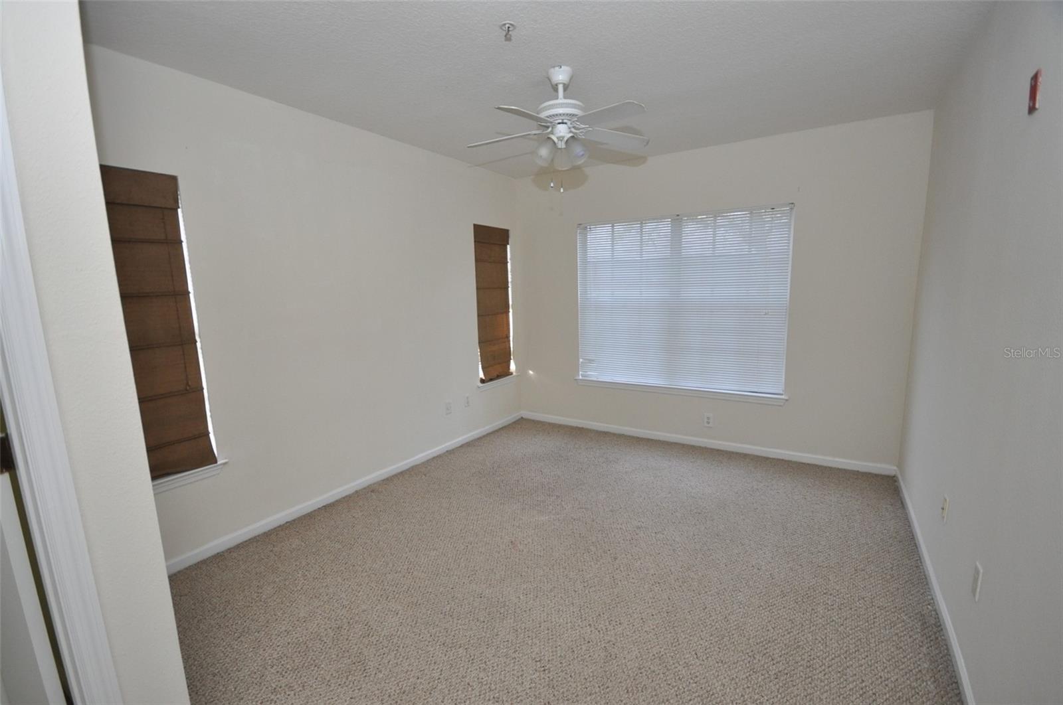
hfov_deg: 100.5
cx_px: 532
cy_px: 352
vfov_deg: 77.2
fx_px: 442
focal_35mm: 15
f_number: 4
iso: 800
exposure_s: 1/60
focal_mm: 10
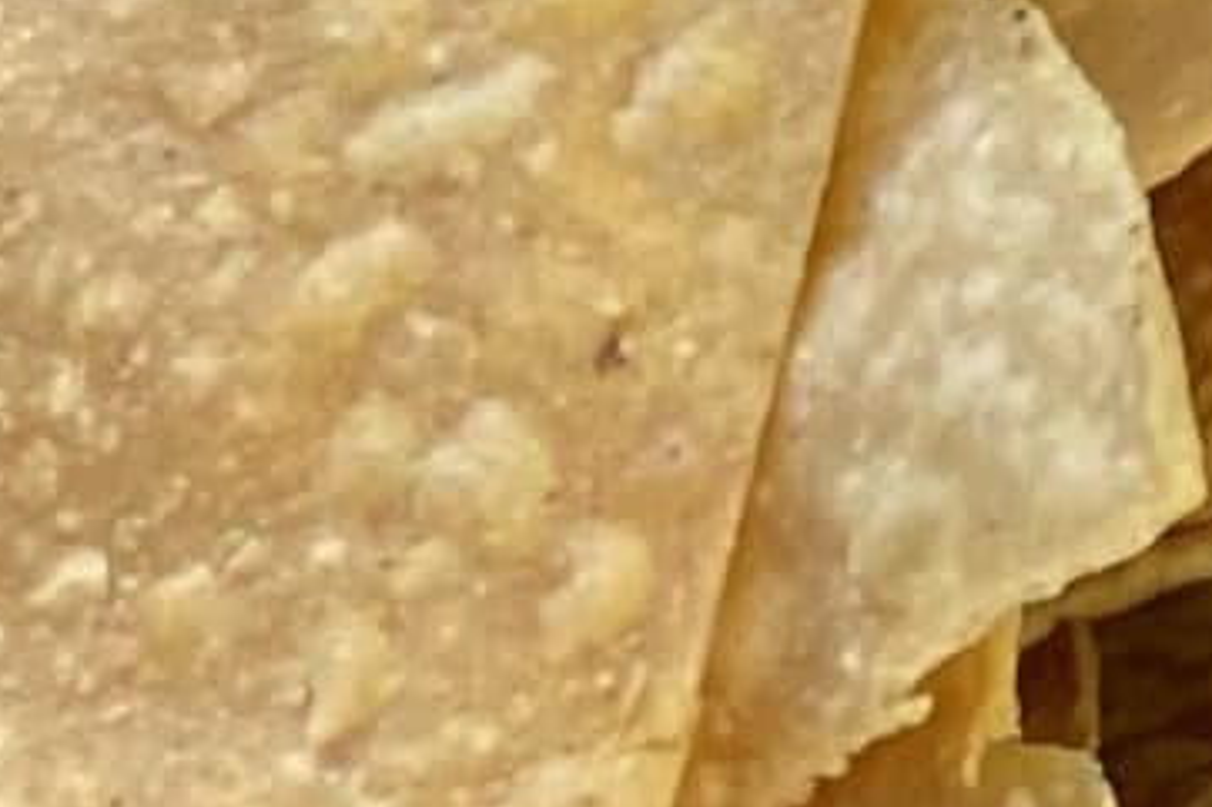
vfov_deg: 5.3
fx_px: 8581
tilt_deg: -50.5
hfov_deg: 7.7
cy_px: -758
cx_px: 2548
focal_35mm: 255
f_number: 1.8
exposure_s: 1/122
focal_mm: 4.25
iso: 80
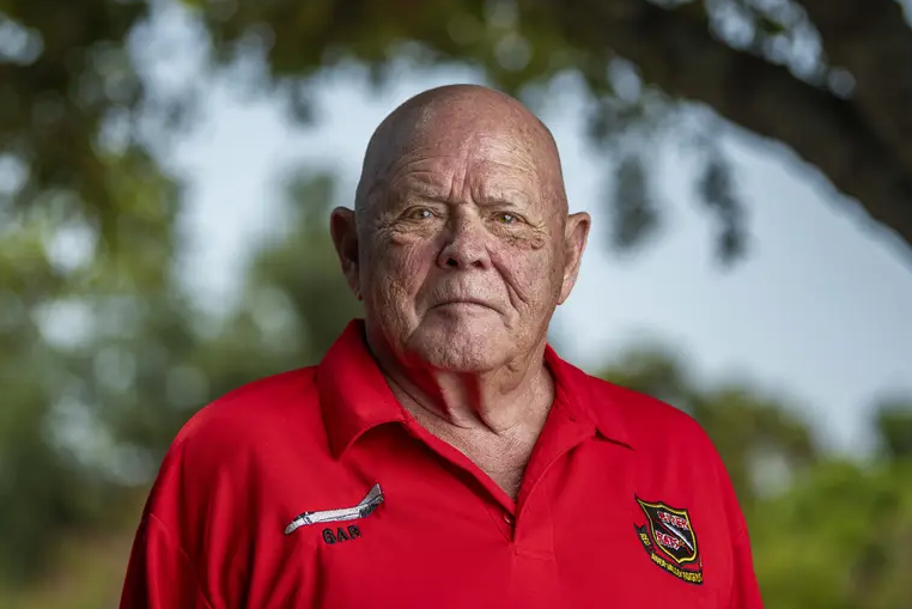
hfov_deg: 15.0
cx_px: 422
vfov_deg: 10.0
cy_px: 214
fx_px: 3472
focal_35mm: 137
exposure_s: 1/3200
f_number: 2.8
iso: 100
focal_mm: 102
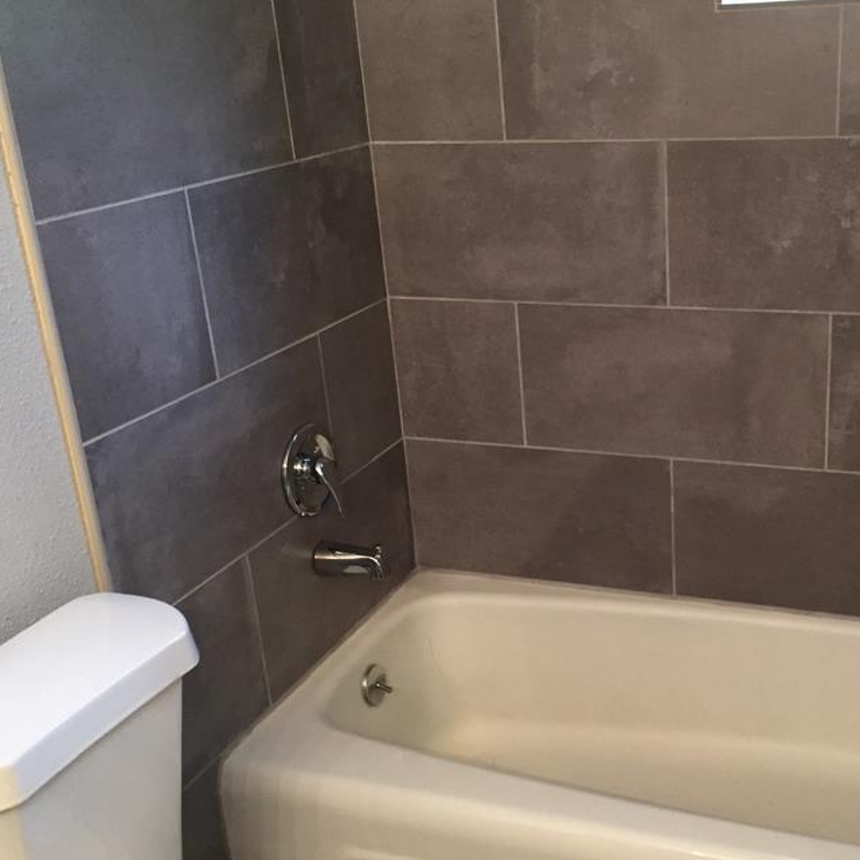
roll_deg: +2.7
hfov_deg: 40.5
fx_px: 1152
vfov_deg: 40.9
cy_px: 453
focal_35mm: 41
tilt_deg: -20.2
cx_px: 562
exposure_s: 1/30
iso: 200
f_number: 2.2
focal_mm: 4.15
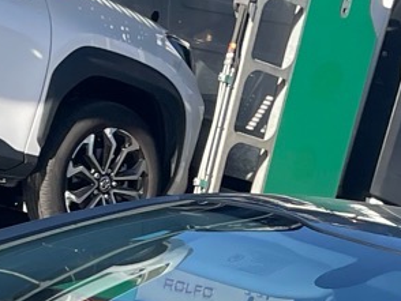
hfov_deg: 12.4
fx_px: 1843
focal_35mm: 159
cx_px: 170
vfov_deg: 8.0
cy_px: 903
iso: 32
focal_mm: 4.2
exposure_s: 1/1125
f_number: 1.6
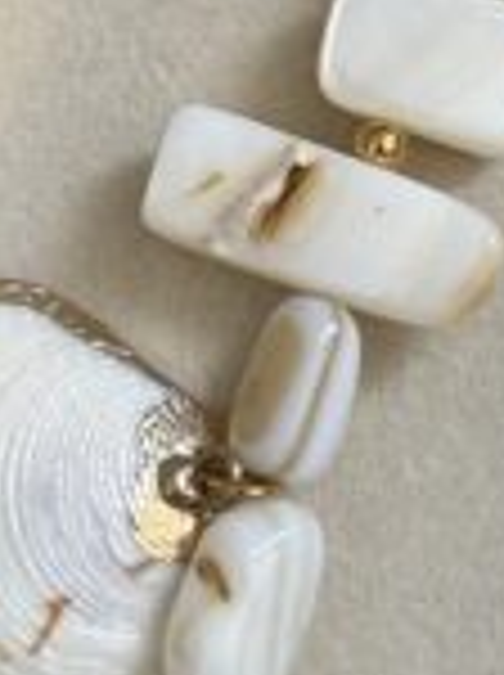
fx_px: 3193
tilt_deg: -82.5
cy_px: 351
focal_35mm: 164
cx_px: 711
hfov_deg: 8.8
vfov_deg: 12.1
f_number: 1.78
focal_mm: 6.76
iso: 100
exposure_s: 1/121
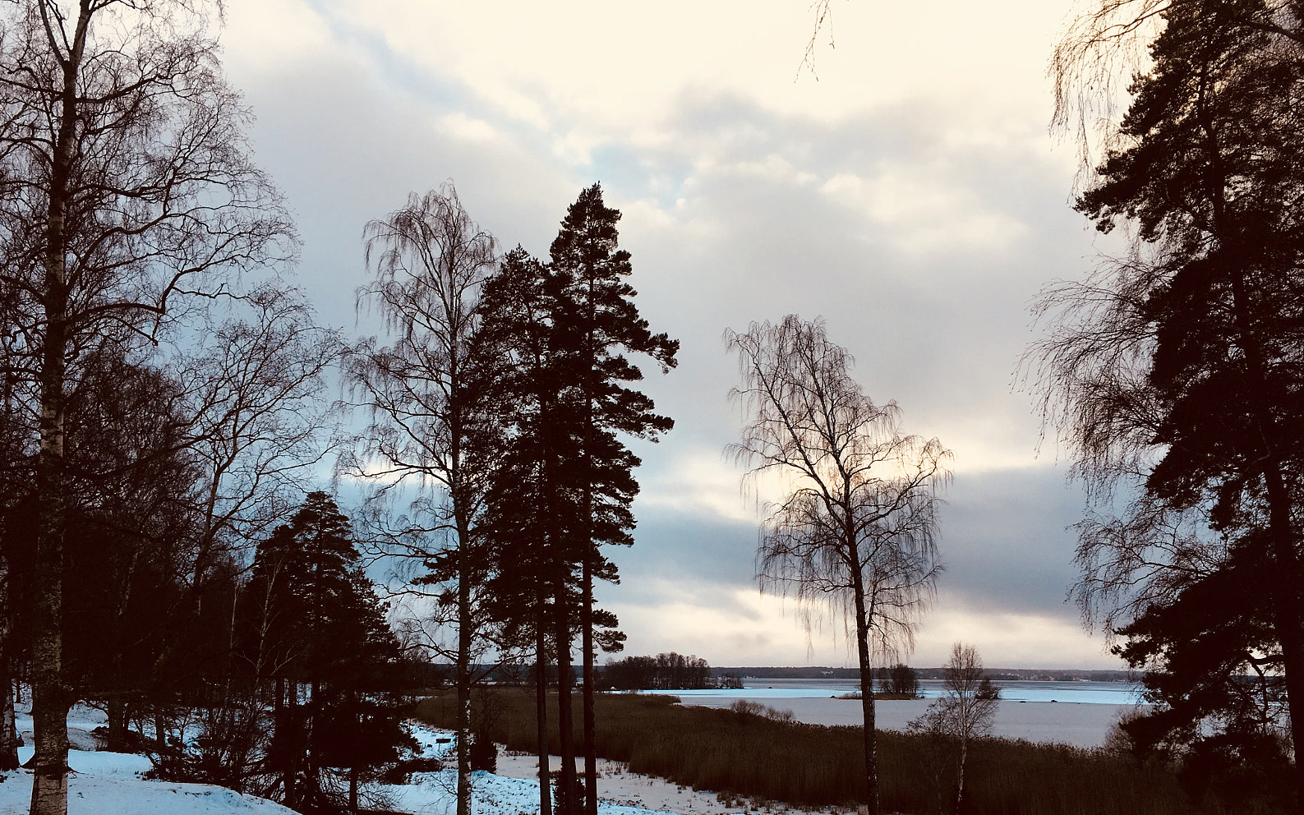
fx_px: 1102
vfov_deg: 40.4
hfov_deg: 61.2
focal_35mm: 31
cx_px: 654
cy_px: 488
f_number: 2.2
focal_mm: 4.15
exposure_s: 1/625
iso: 25
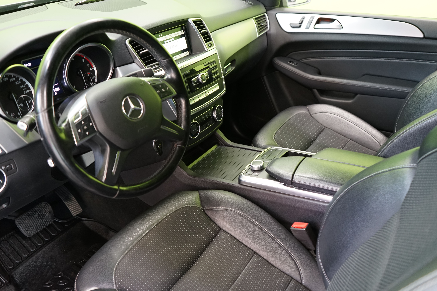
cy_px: 146
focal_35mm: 30
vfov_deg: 43.6
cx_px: 218
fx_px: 364
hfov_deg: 61.9
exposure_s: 1/20
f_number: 4
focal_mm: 30
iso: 1600
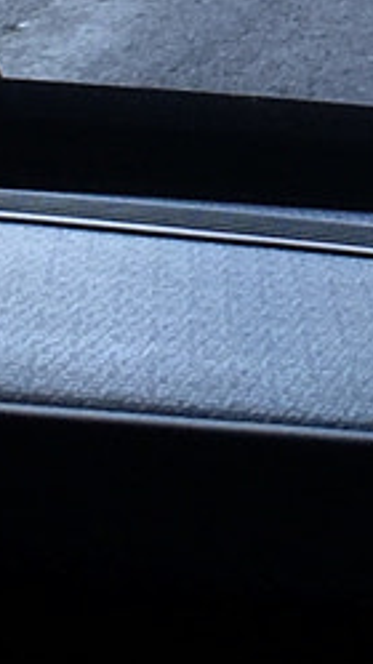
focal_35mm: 203
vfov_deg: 10.3
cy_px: -344
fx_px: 3571
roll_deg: +1.3
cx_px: 599
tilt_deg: +2.7
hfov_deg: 5.9
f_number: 2.2
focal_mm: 4.15
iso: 32
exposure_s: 1/286
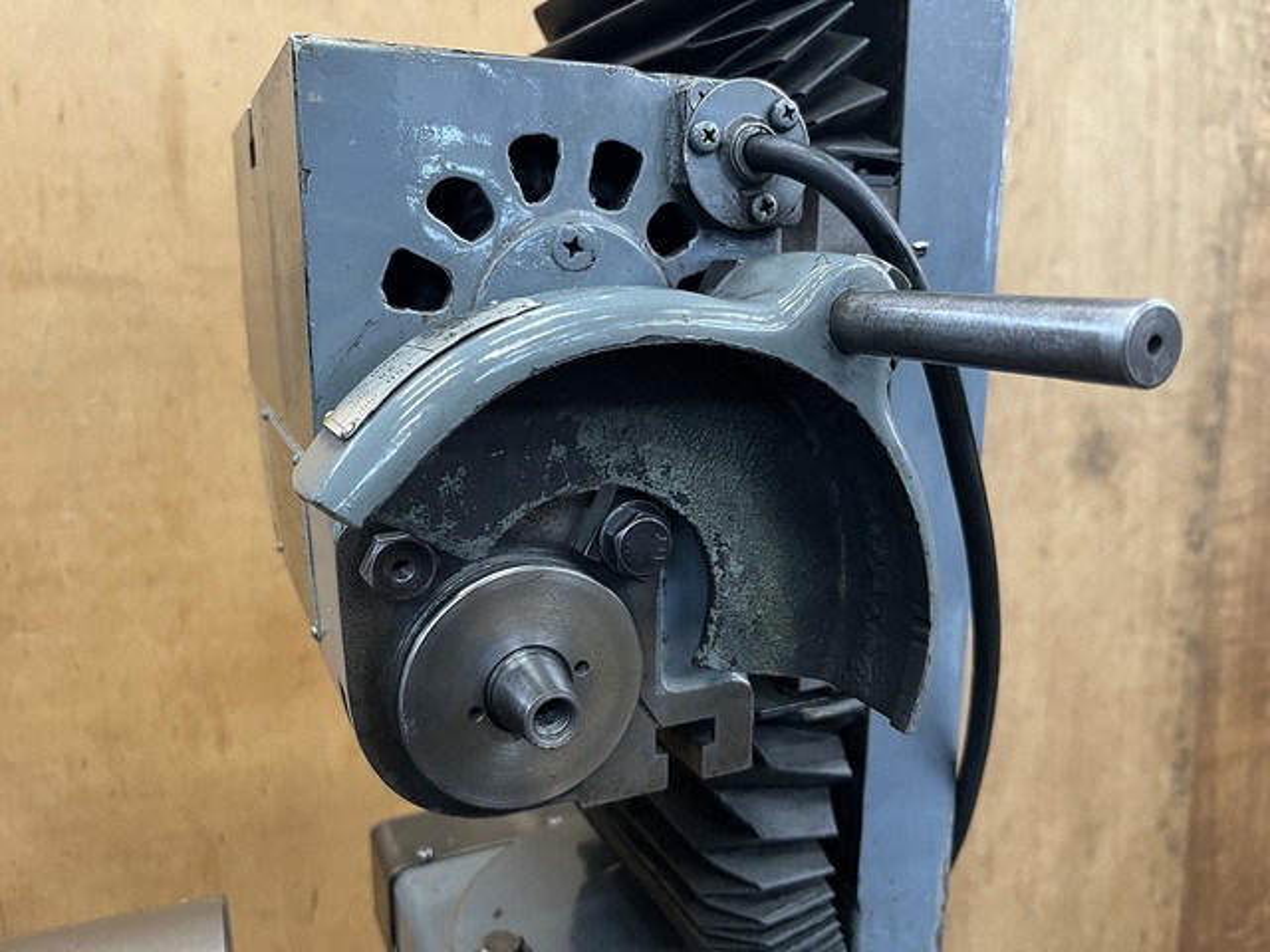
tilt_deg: -12.2
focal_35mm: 26
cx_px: 635
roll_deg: +0.2
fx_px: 954
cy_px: 476
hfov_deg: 67.3
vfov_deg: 53.1
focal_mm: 5.1
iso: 250
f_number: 1.6
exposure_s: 1/50
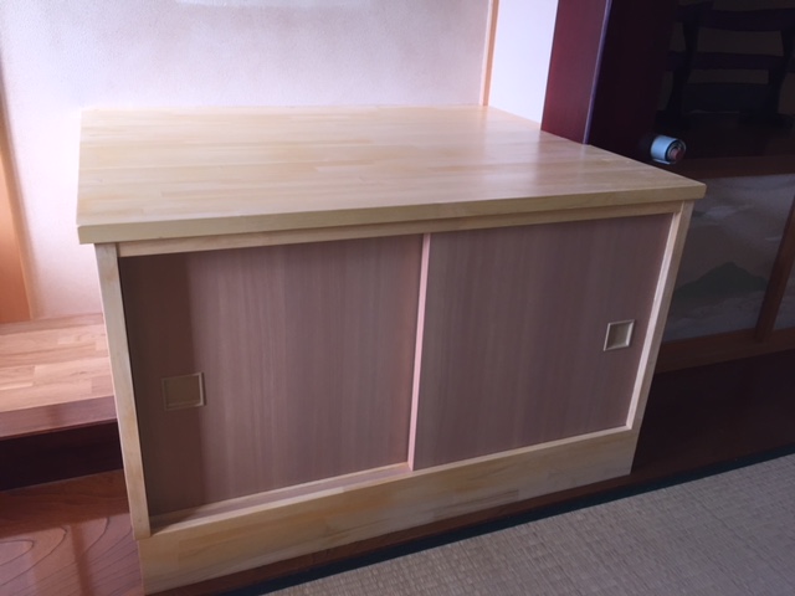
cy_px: 298
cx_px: 398
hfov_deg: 61.7
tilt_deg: -23.9
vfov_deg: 48.2
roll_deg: -3.5
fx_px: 666
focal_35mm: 29
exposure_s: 1/120
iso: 50
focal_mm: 4.15
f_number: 2.2
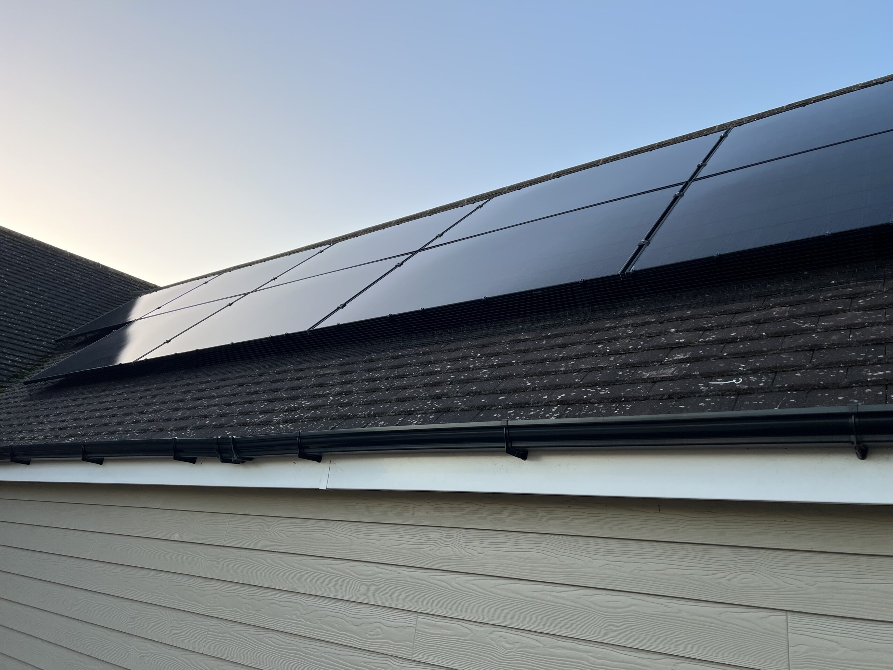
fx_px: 671
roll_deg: -5.2
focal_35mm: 26
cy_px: 335
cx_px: 446
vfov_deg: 53.1
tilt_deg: +16.3
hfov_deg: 67.3
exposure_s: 1/674
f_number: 1.5
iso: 50
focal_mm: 5.7
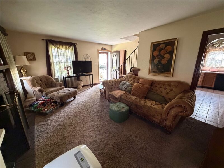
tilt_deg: -13.9
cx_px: 112
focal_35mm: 14
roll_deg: +0.3
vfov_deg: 85.7
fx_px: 91
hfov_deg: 102.1
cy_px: 84
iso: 800
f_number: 2.2
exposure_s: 1/60
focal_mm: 2.22
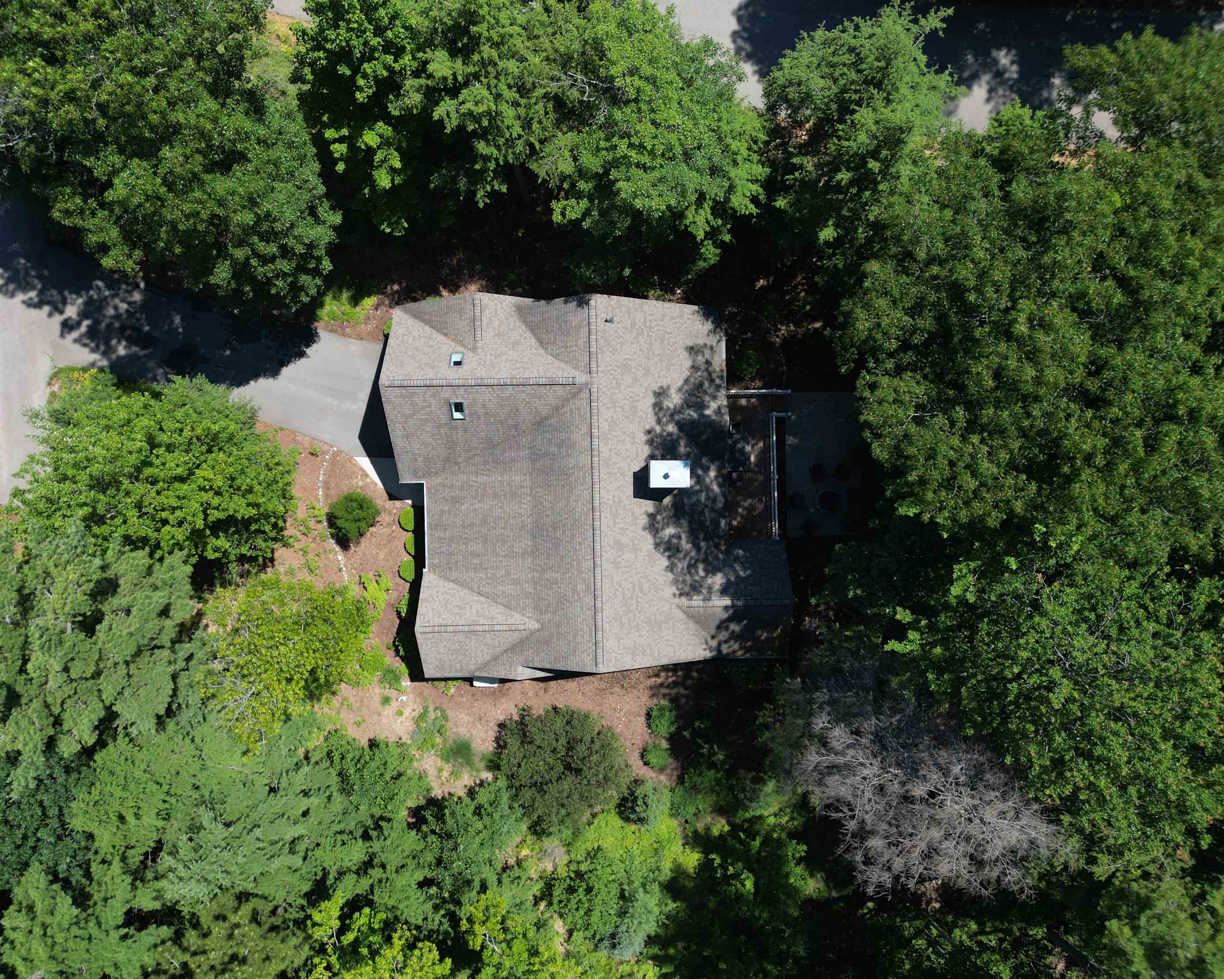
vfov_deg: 54.9
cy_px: 497
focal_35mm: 26
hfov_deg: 66.0
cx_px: 593
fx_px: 942
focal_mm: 6.72
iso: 100
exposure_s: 1/100
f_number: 1.7
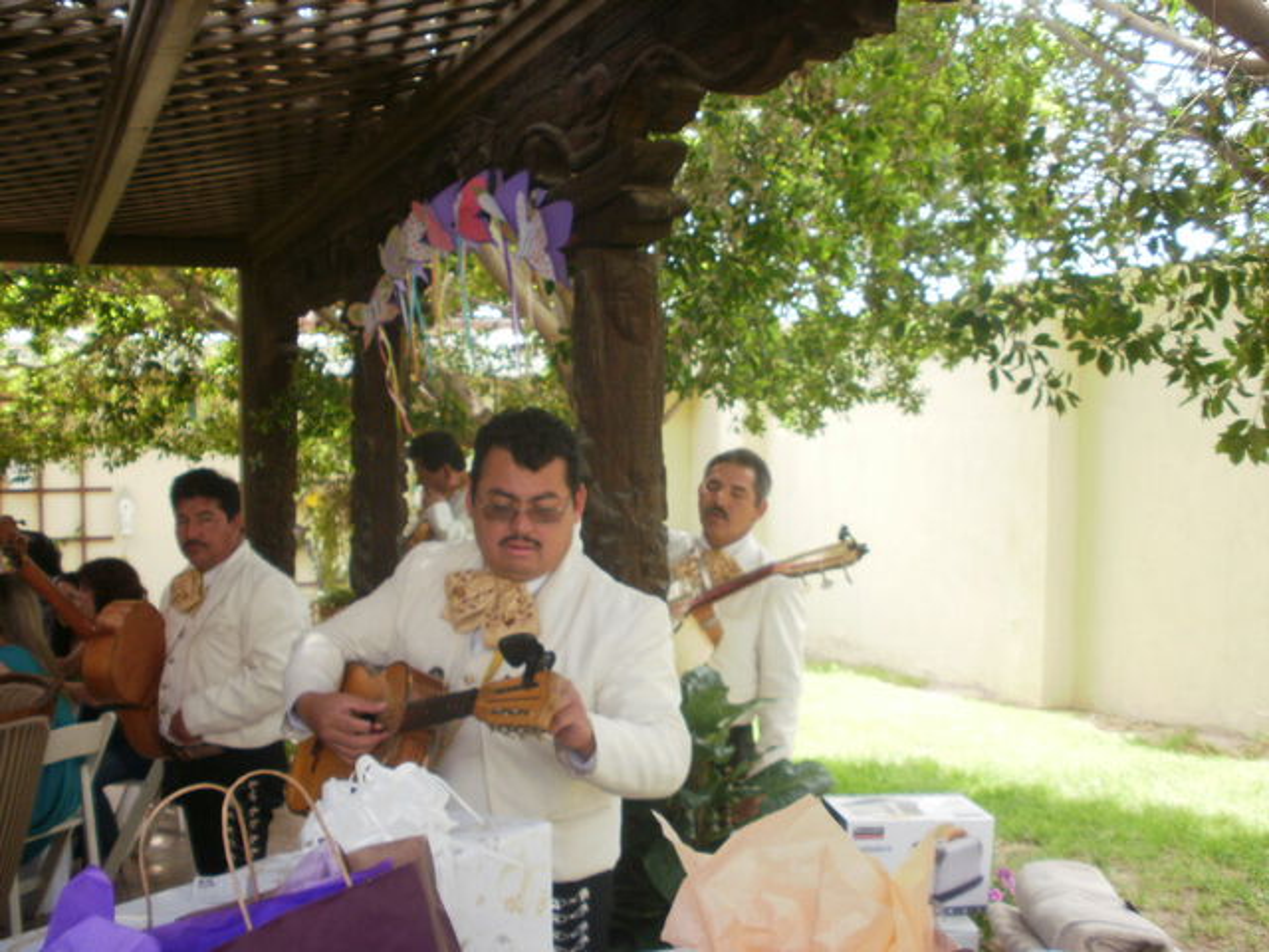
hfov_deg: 51.4
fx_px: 1320
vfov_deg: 39.7
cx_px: 634
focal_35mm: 36
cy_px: 476
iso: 100
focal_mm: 6.3
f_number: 3.5
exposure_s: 1/100
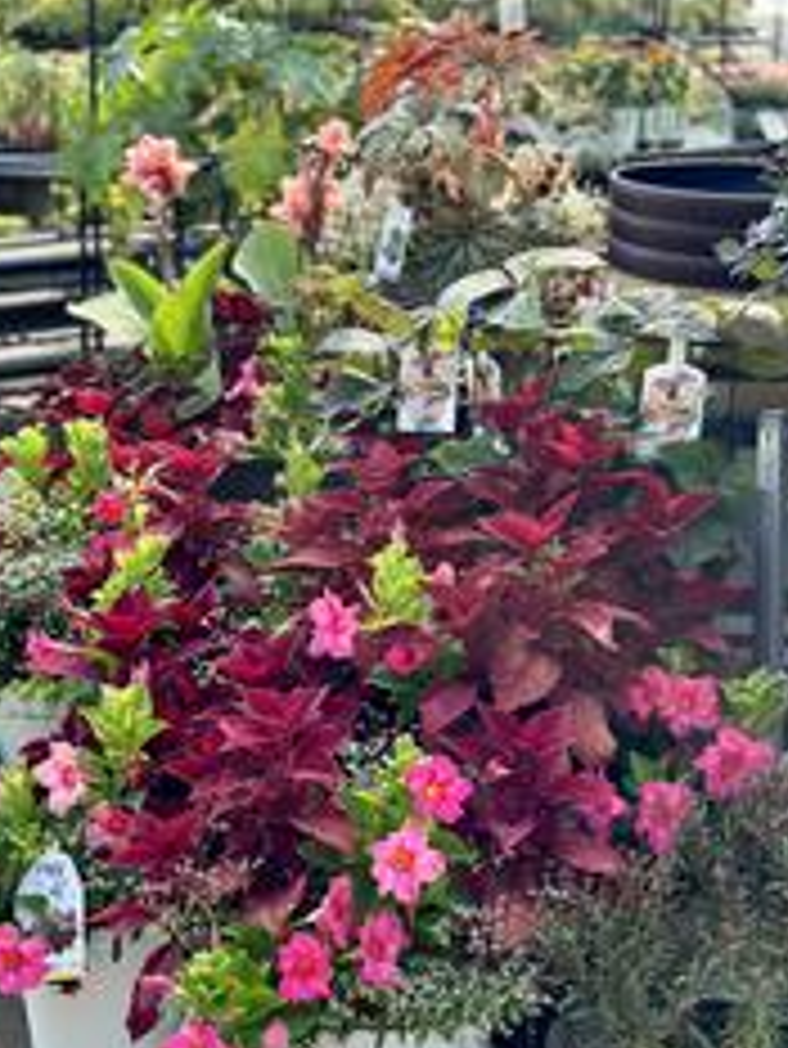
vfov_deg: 27.0
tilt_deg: -9.2
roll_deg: +0.6
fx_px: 2183
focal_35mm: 72
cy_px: 490
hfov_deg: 20.4
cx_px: 304
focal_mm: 6.86
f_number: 1.78
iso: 80
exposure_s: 1/681
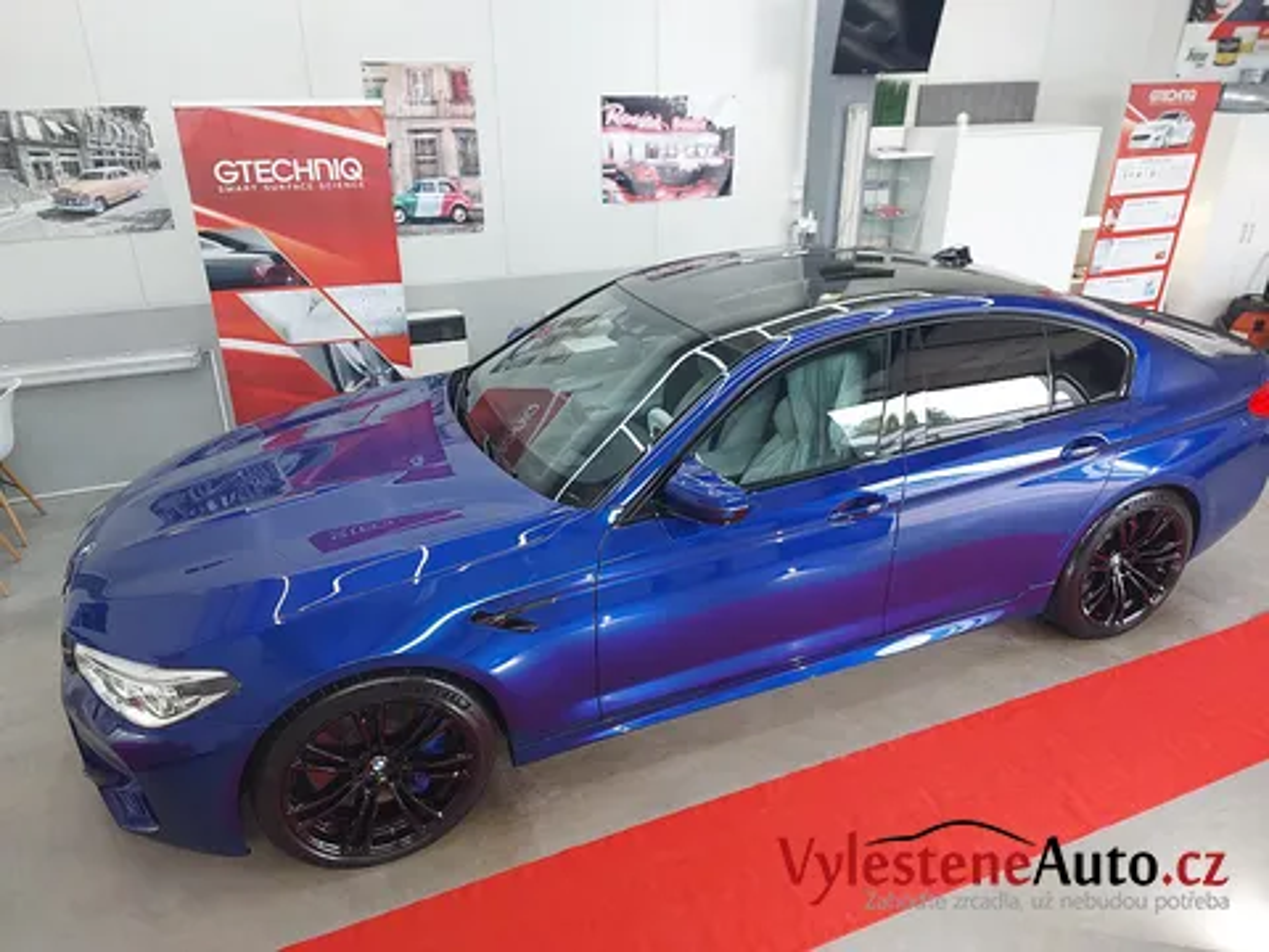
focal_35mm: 24
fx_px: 880
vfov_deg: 56.8
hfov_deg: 71.6
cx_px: 634
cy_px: 476
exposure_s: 1/50
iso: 80
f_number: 1.8
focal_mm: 5.23
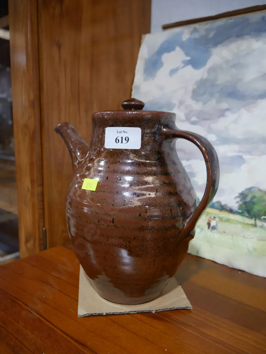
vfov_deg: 63.4
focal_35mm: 28
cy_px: 177
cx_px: 133
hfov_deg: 49.8
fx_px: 287
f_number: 3.5
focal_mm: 14
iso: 400
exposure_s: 1/60
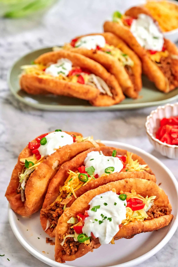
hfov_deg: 13.0
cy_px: 134
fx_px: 779
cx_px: 89
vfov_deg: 19.5
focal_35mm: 105
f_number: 5.6
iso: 800
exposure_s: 1/160
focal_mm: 105
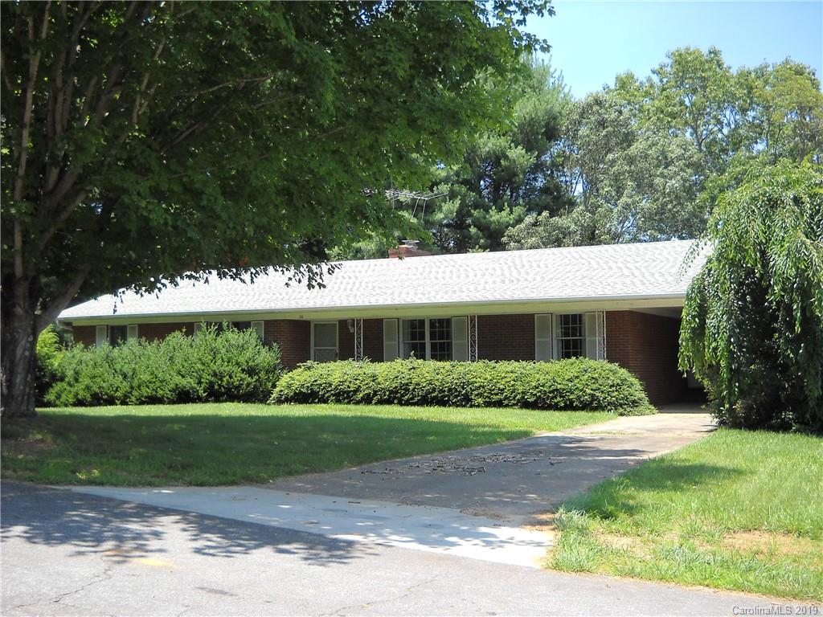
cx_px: 412
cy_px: 308
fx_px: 975
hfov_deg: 45.8
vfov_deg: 35.1
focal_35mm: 41
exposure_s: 1/337
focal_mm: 6.72
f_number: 3.1
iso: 64
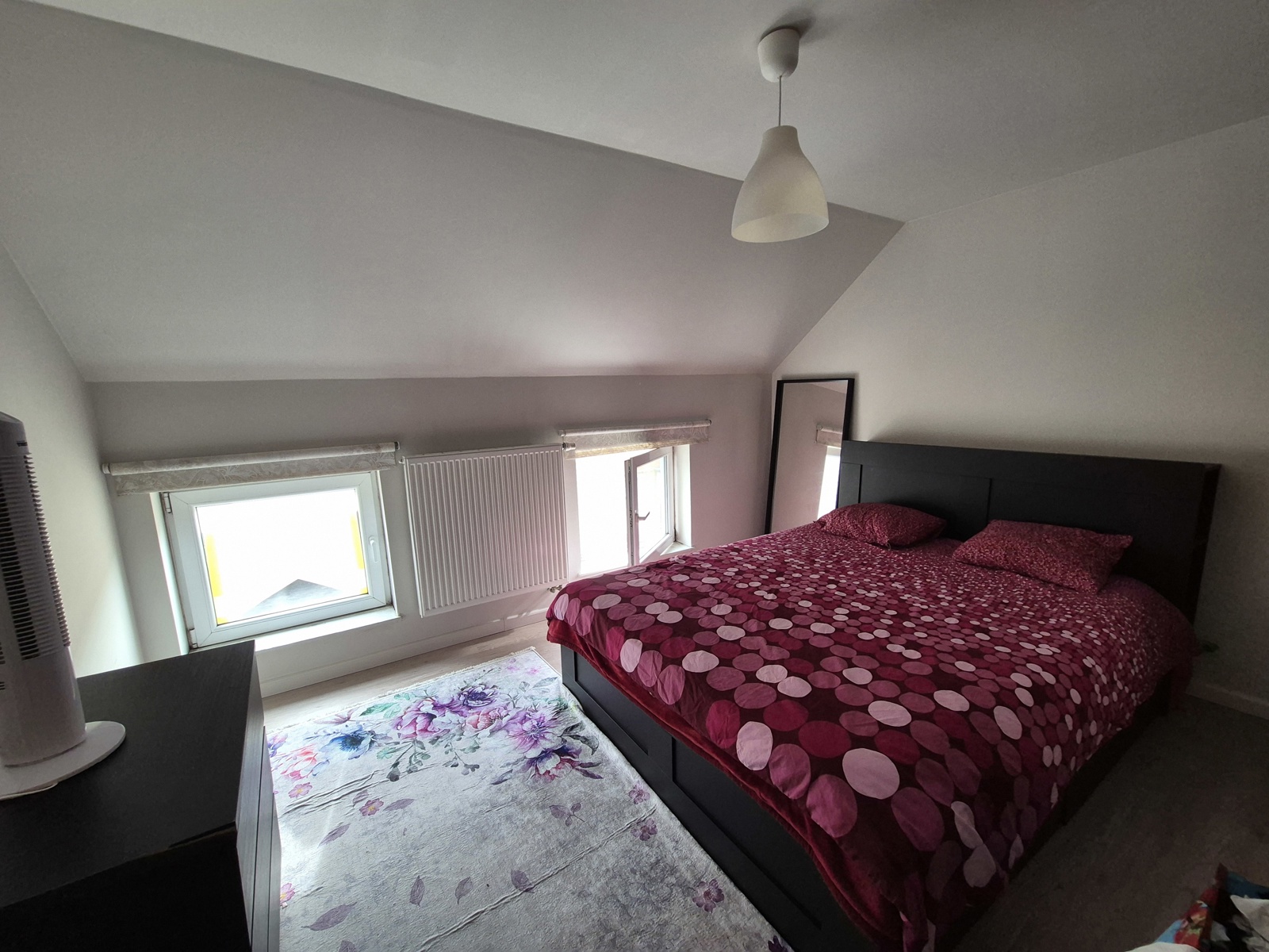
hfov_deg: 106.2
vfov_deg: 89.9
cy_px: 476
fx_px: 477
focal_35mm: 13
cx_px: 634
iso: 320
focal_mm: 2.2
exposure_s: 1/100
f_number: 2.2
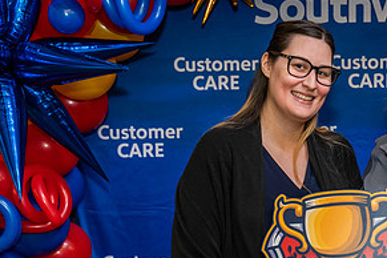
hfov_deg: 25.5
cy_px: 191
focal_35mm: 77
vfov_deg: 17.6
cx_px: 344
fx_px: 828
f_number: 4
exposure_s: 1/160
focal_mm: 35
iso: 1250
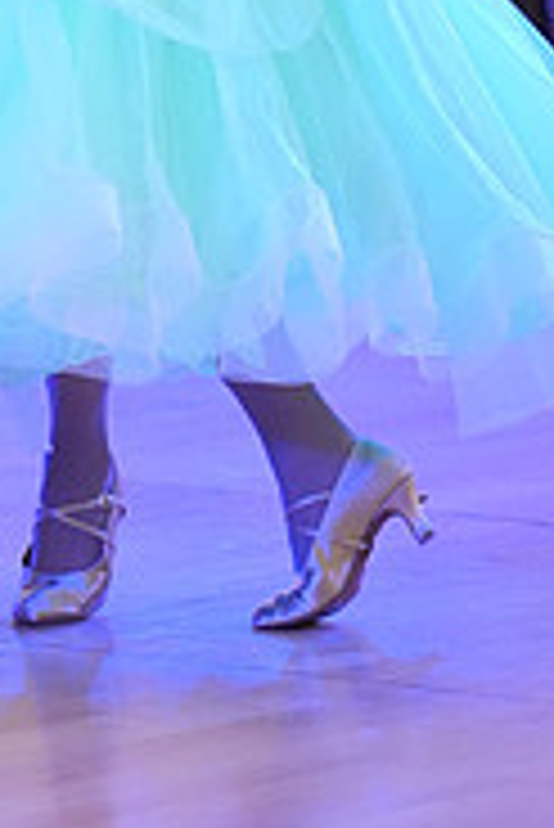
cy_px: -234
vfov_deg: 4.8
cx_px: 79
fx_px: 9929
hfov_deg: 3.2
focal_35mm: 431
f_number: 2
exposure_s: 1/500
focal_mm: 137
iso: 6400
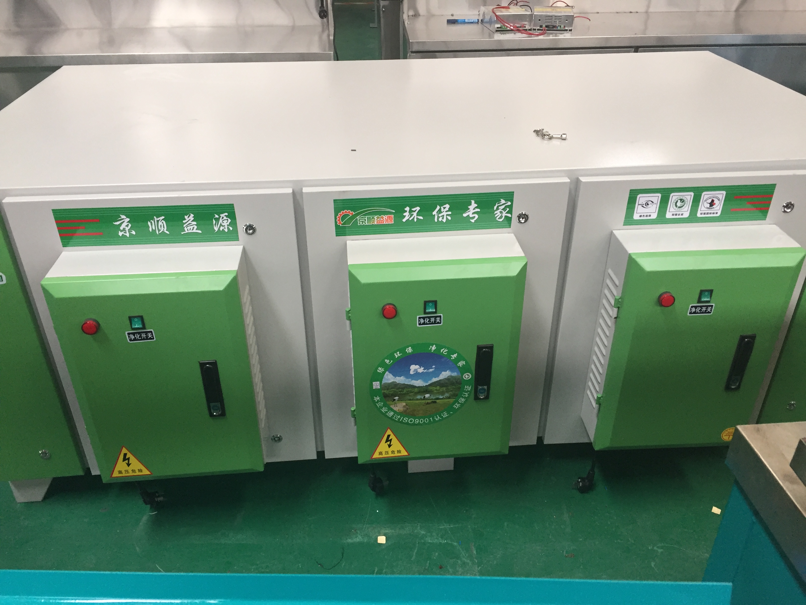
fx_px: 675
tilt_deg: -31.3
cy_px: 302
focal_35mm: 29
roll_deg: +0.4
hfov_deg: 61.7
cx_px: 403
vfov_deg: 48.2
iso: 64
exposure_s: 1/33
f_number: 2.2
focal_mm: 4.15
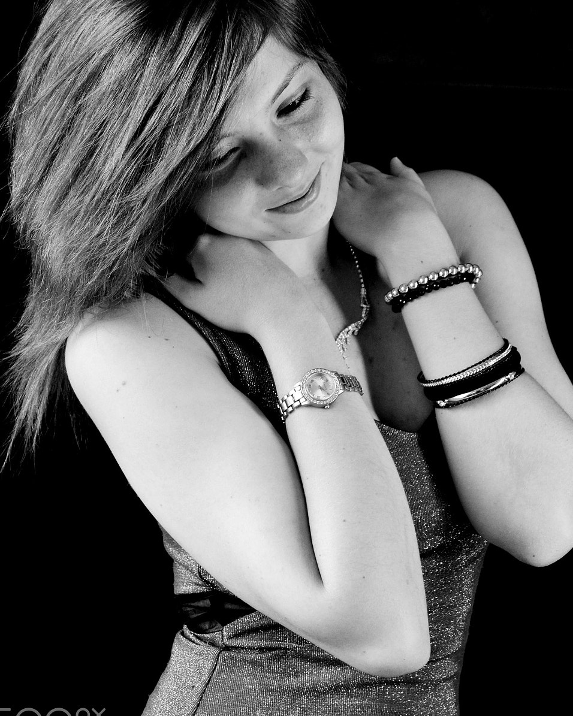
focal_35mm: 104
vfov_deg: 18.5
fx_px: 2197
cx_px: 276
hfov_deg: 14.9
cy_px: 321
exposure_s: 1/80
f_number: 5.6
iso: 800
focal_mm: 55
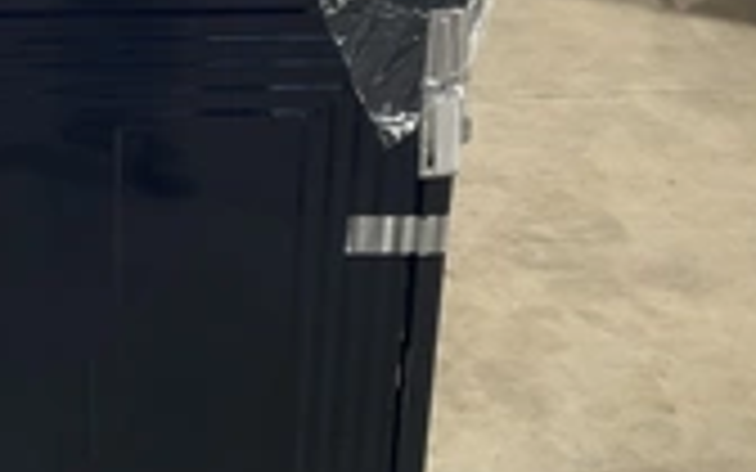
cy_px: 207
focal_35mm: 73
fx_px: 1504
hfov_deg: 27.1
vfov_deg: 17.8
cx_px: 63
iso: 125
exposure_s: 1/60
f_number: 1.8
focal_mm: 3
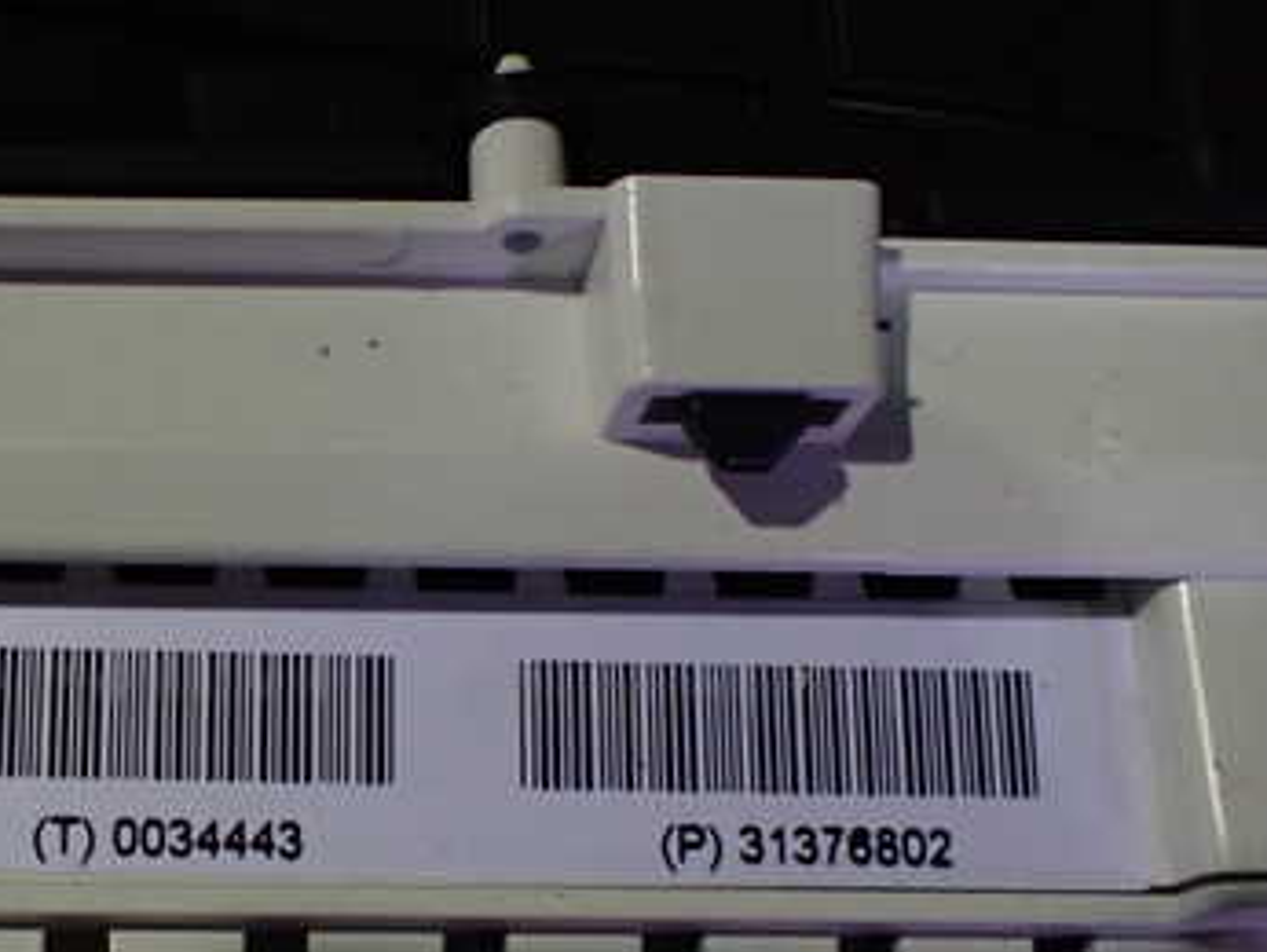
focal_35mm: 52
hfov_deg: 35.2
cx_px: 198
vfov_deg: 27.8
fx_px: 1905
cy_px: 663
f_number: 2.3
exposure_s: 1/80
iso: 800
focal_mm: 5.4
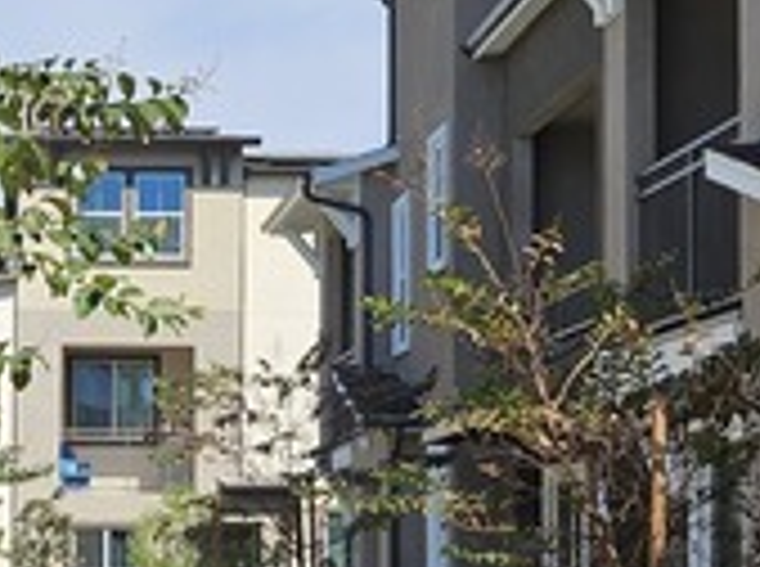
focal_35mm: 95
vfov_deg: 15.4
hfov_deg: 20.2
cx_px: 38
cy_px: 468
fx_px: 2081
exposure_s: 1/4481
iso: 50
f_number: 1.8
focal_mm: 5
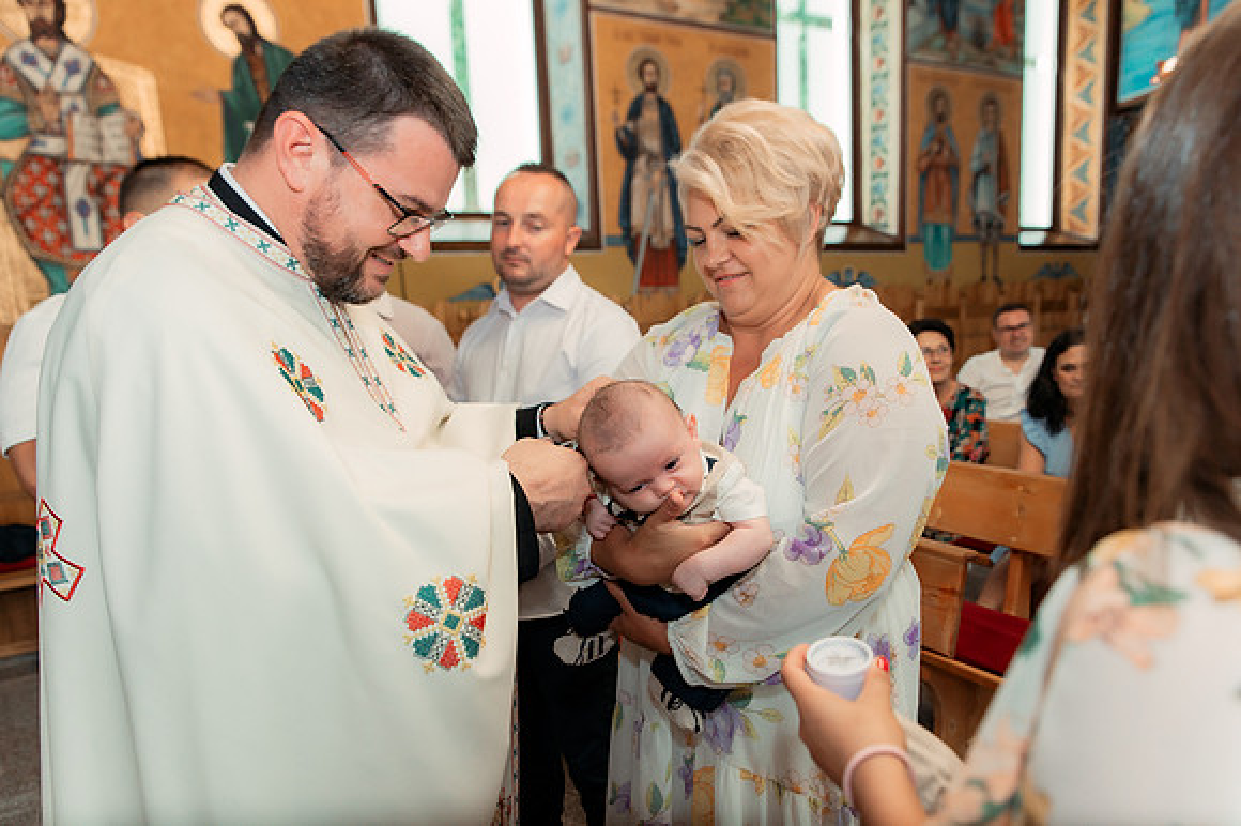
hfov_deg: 73.8
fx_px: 827
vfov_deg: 53.1
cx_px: 620
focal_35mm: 24
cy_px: 413
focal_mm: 24
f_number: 3.5
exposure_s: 1/250
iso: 2000
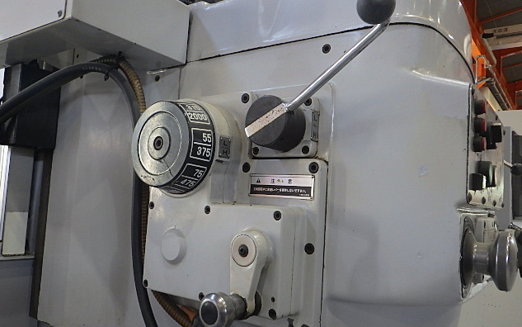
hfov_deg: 62.9
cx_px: 260
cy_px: 168
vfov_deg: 41.9
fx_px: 427
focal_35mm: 30
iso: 400
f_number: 3.5
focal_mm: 5
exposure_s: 1/45
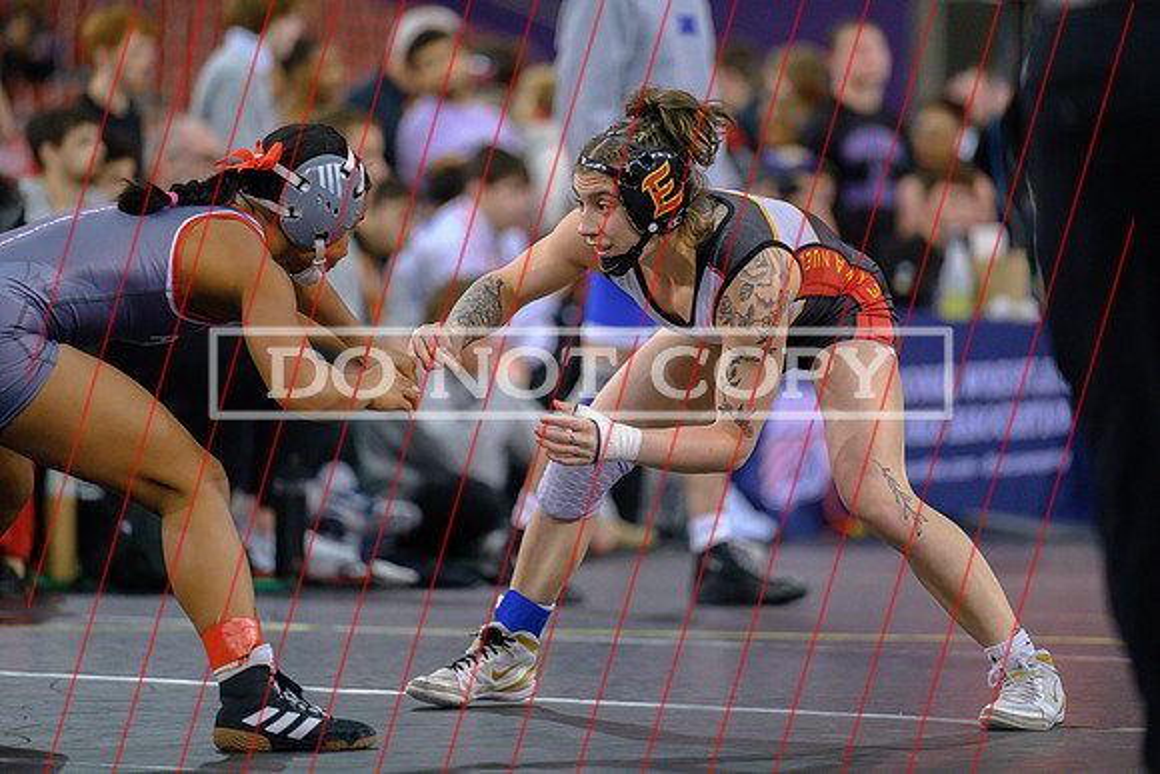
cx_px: 566
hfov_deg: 9.4
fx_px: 7044
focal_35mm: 219
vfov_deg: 6.3
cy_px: 351
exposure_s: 1/640
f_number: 2.8
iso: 3600
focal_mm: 200
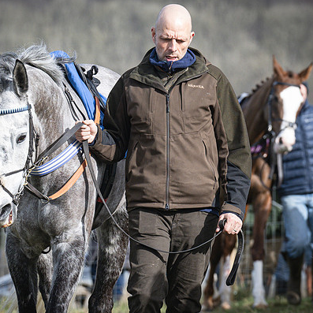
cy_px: 103
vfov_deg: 3.1
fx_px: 5739
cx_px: 111
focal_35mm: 561
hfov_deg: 3.1
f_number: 5.6
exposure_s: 1/1250
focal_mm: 200
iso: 400
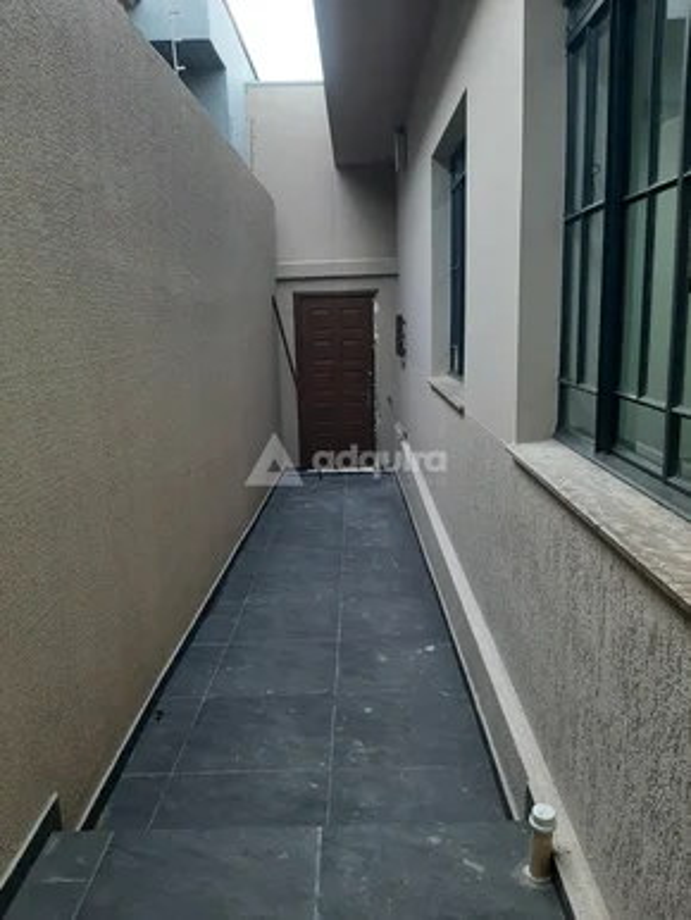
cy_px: 460
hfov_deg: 53.1
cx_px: 346
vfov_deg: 67.3
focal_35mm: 26
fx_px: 691
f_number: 1.7
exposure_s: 1/50
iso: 50
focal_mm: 3.93
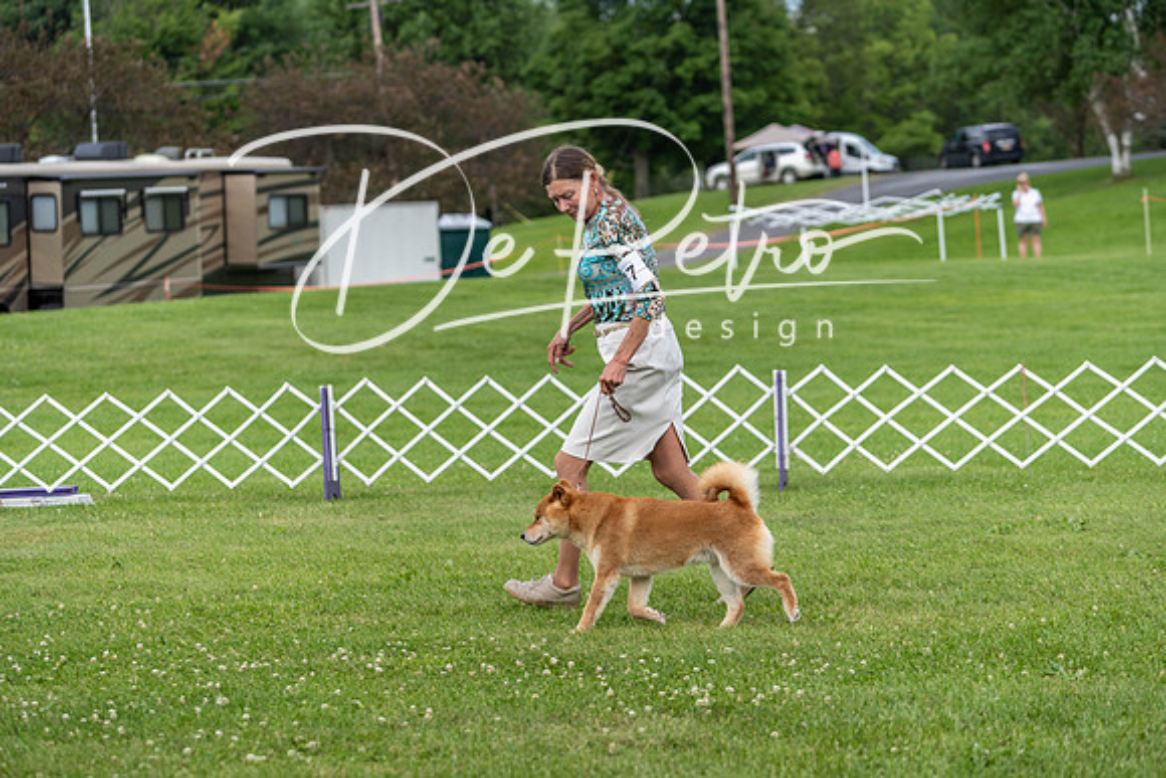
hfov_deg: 19.5
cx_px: 583
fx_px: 3401
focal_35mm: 105
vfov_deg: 13.0
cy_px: 389
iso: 320
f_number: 4.5
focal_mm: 105
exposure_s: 1/1000
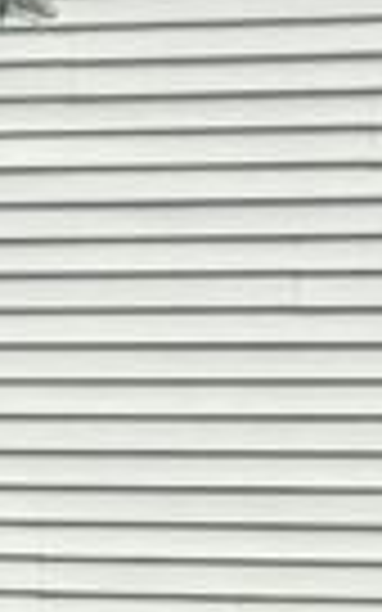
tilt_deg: +2.7
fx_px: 4114
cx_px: 530
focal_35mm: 247
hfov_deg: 5.3
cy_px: 576
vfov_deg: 8.5
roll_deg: -1.9
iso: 25
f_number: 2.4
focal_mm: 3.3
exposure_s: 1/1235
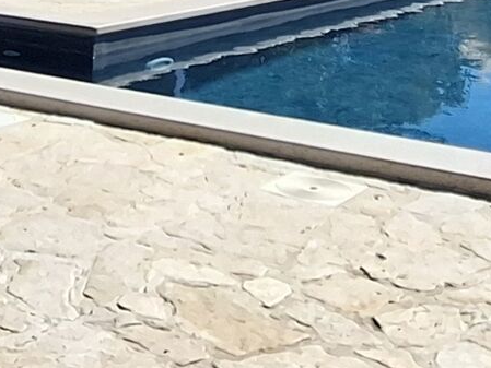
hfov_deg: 23.8
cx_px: 102
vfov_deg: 16.8
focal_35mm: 81
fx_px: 1149
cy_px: -161
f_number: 2.2
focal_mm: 1.74
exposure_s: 1/1190
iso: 40
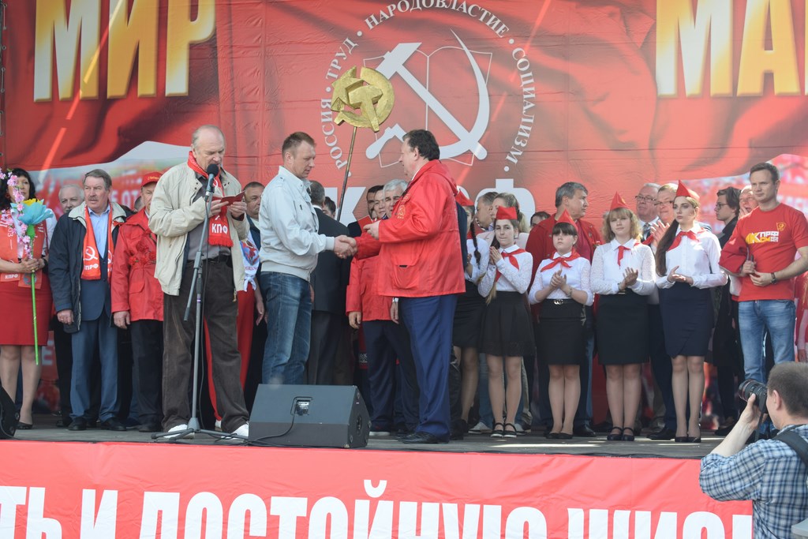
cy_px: 270
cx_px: 404
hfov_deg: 28.1
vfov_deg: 18.9
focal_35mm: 72
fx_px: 1616
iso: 400
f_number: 7.1
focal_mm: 48
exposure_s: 1/200
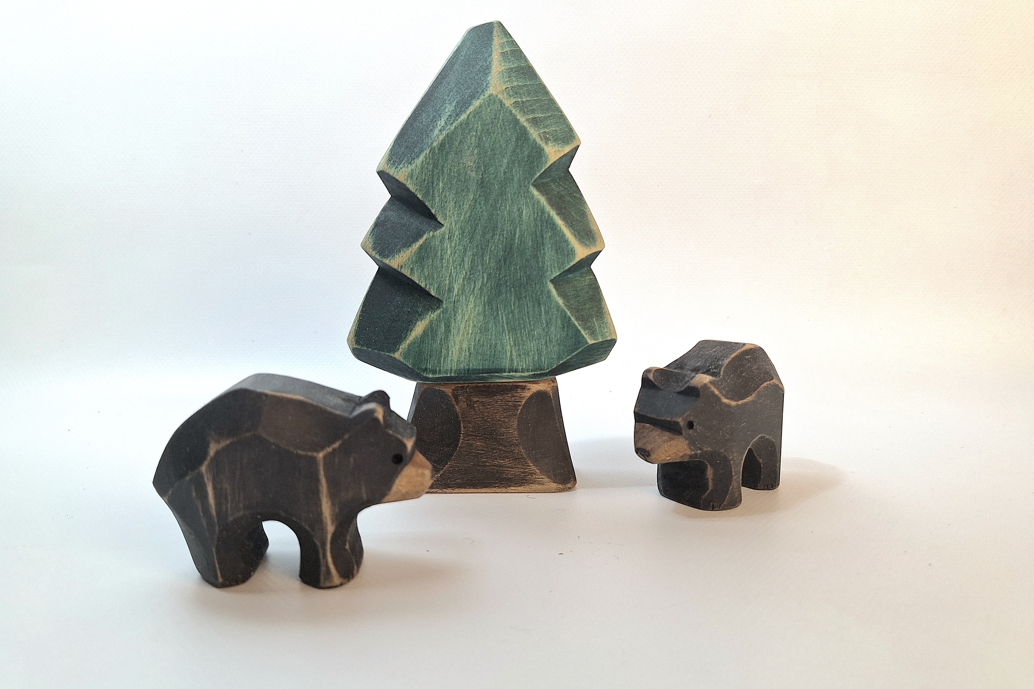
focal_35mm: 24
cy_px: 319
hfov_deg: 73.7
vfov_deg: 53.1
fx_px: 689
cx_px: 516
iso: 64
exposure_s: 1/40
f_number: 1.8
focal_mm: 5.54
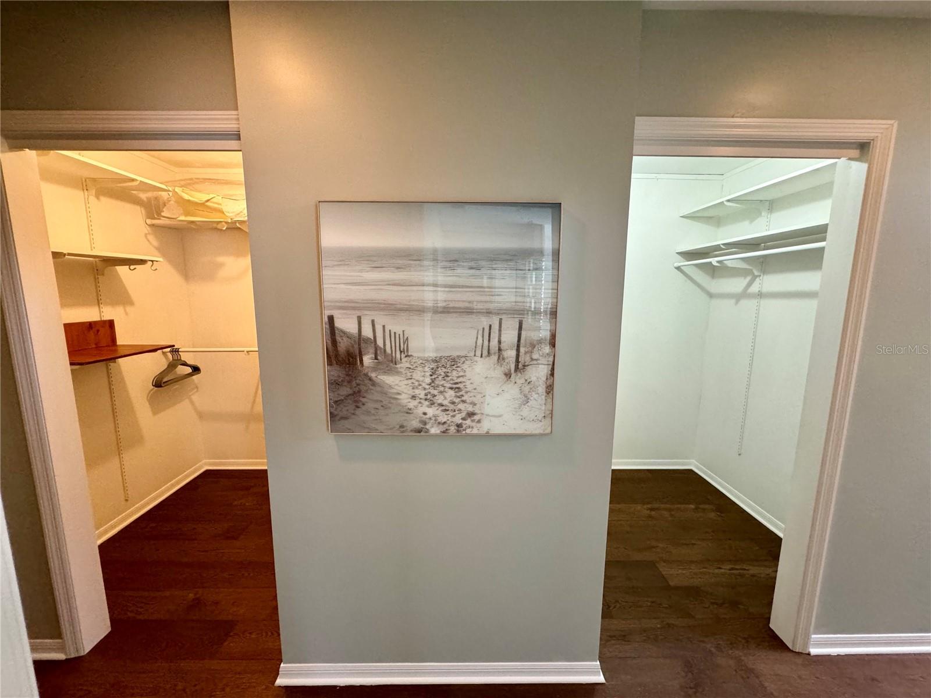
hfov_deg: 102.1
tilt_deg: -9.3
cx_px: 466
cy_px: 349
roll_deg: -0.2
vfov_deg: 85.7
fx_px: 377
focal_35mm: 14
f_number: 2.2
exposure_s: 1/60
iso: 500
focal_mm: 2.22
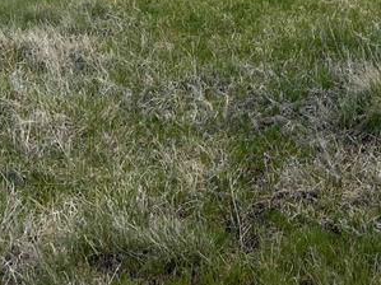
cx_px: 280
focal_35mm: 89
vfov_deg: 14.9
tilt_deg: -2.4
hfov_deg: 21.8
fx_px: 979
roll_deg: -0.7
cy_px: -195
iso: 50
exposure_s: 1/6211
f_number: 1.5
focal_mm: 5.7
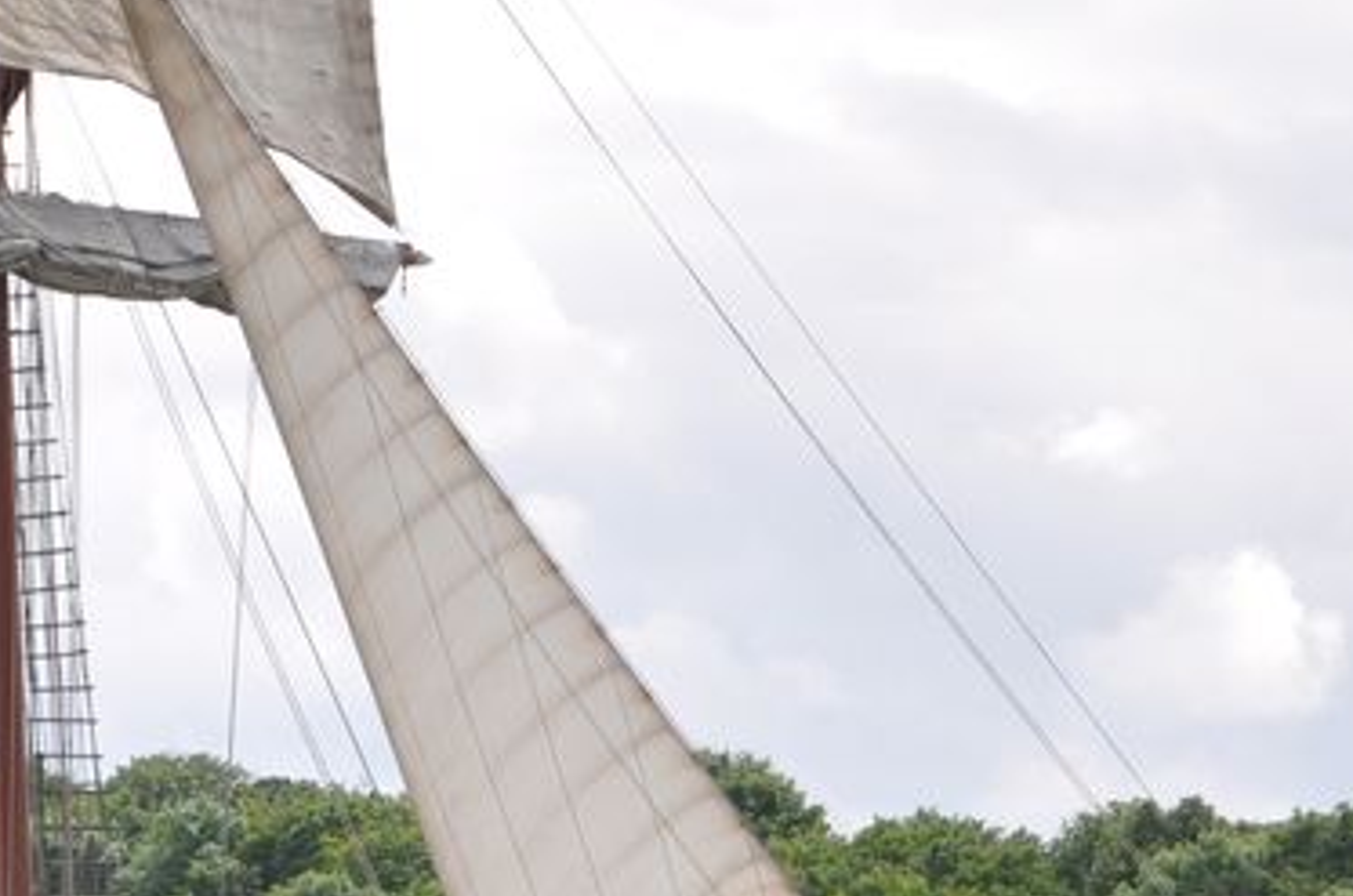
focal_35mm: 371
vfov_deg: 3.7
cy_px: 468
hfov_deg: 5.5
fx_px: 13914
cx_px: -102
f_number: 7.1
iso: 200
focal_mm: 72
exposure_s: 1/250
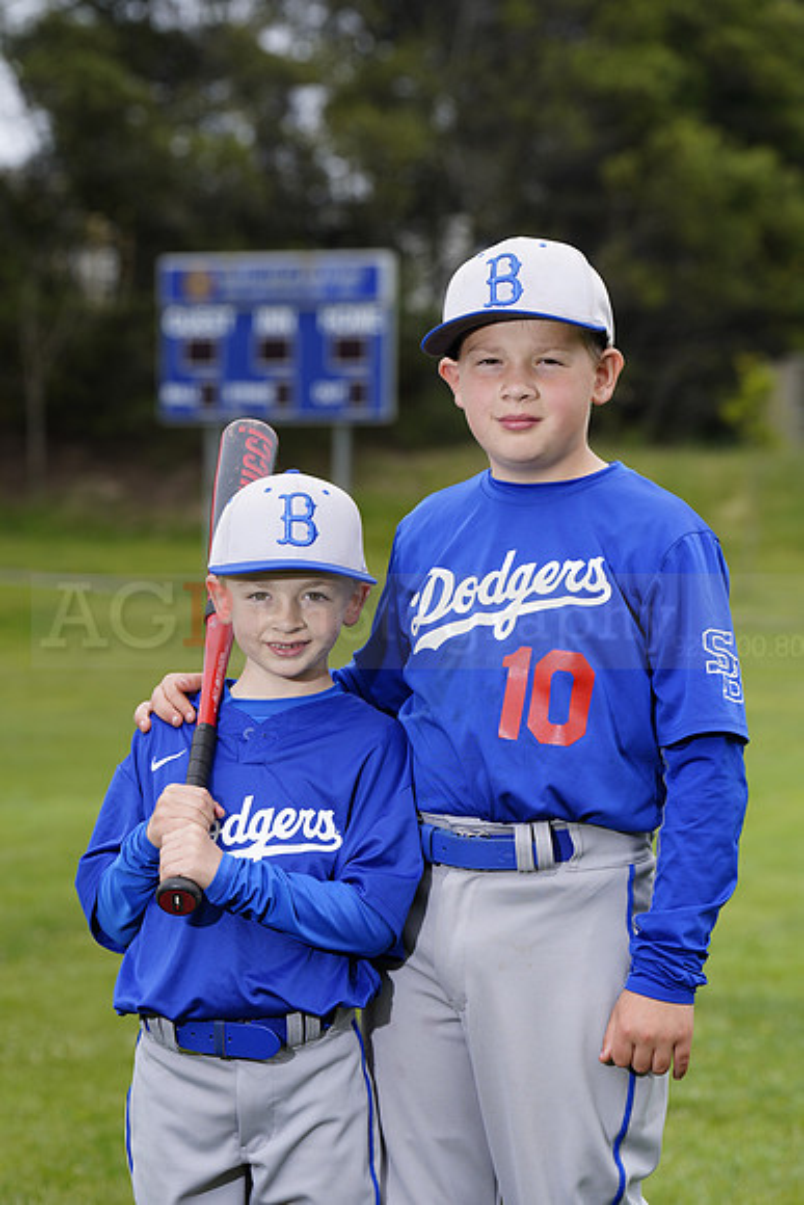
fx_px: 4821
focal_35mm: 144
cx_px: 402
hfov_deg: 9.5
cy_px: 602
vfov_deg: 14.2
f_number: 6.3
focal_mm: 144
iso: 100
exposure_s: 1/250
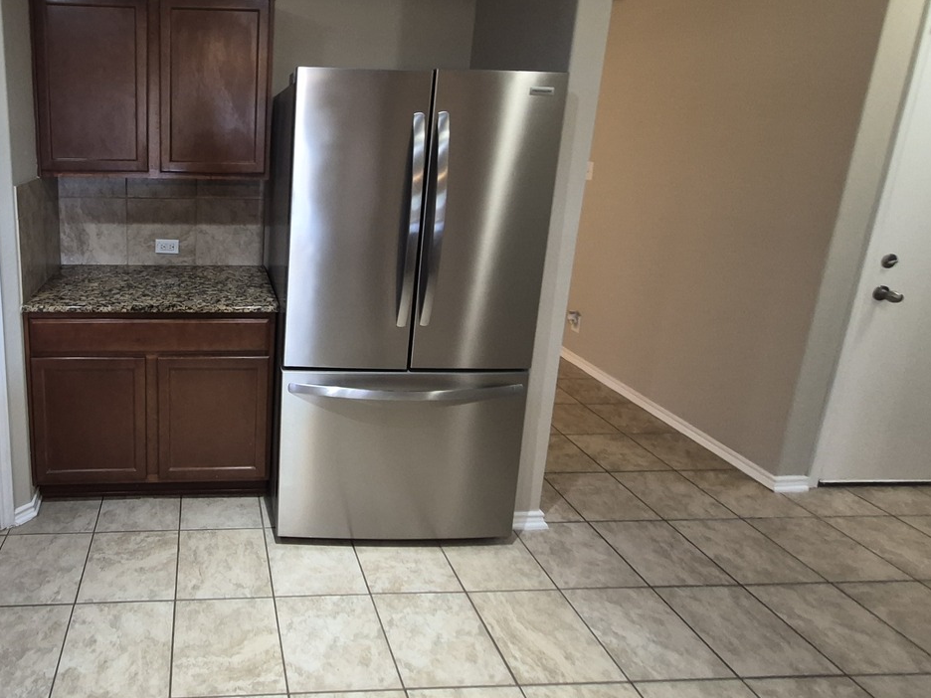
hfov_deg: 76.4
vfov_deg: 64.3
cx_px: 245
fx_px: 538
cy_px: 233
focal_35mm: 20
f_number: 2.2
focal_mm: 1.74
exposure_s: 1/60
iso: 250
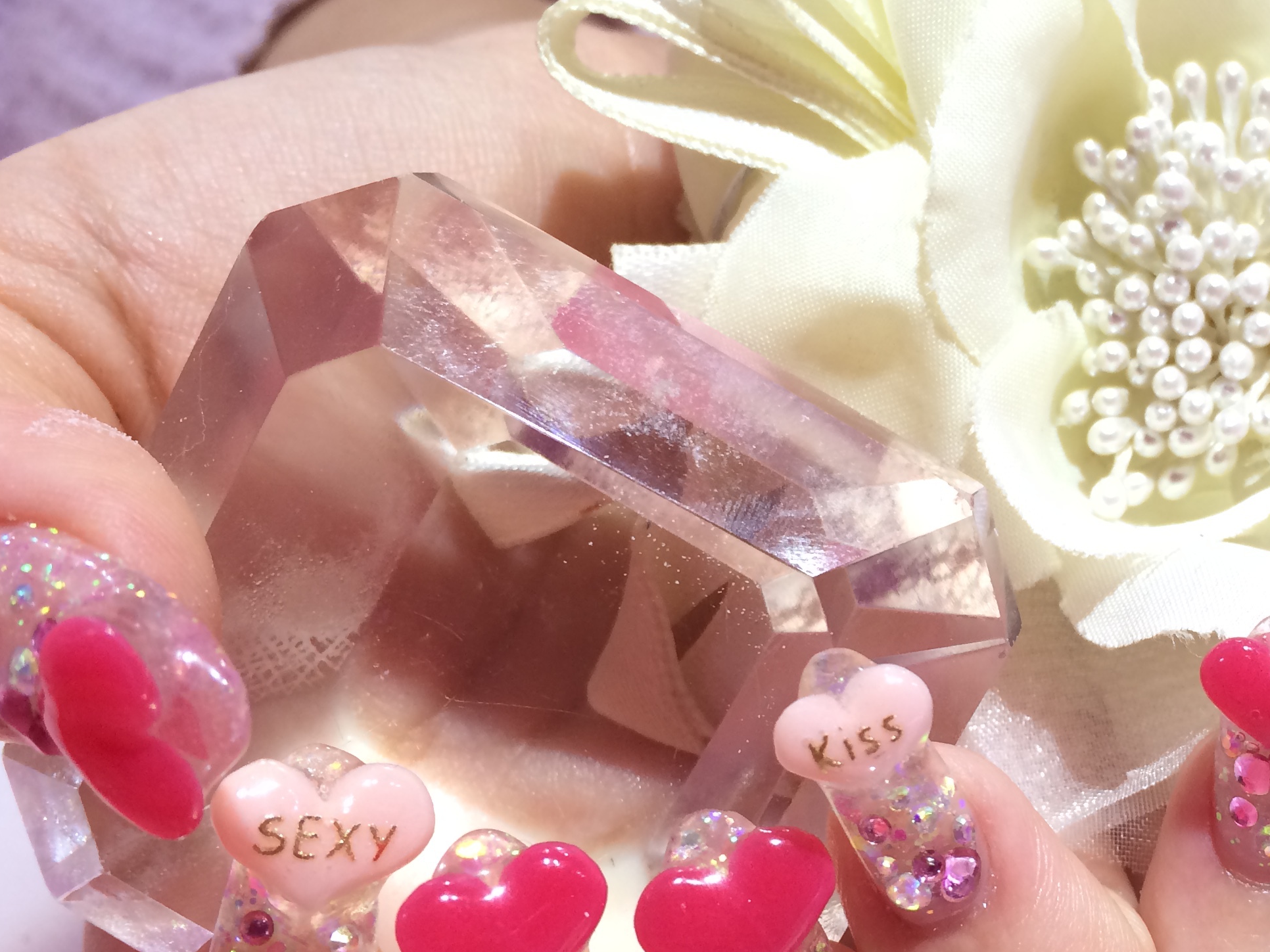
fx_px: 1798
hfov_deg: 37.4
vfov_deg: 29.6
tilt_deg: -31.8
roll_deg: +3.3
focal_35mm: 49
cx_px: 1035
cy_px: 552
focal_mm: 4.15
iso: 80
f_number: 2.2
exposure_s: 1/30
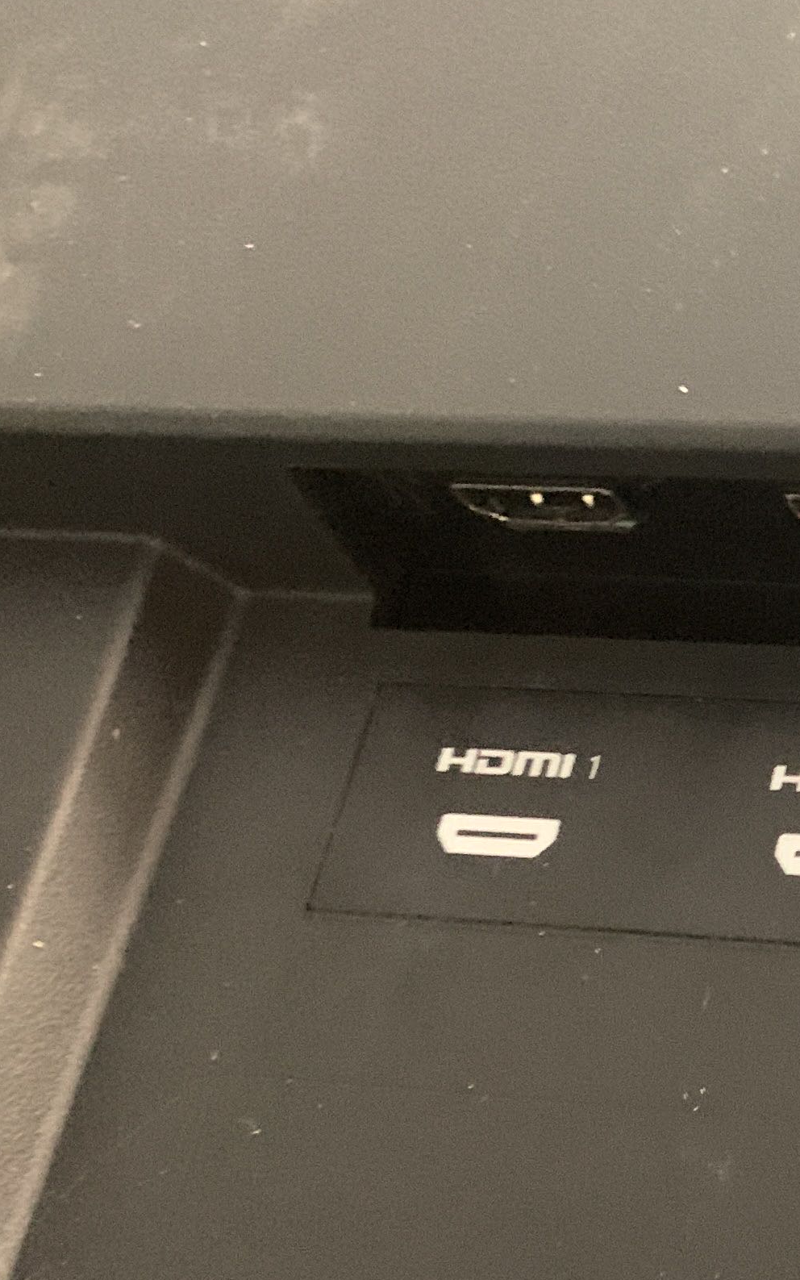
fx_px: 2442
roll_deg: -7.0
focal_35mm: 70
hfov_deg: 15.9
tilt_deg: +13.0
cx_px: 1430
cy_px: 1058
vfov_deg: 28.6
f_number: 1.8
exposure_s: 1/25
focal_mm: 4.25
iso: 640
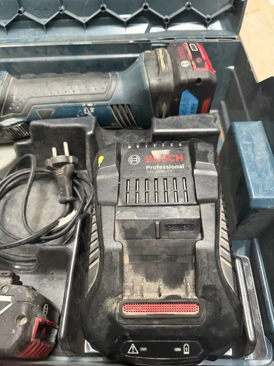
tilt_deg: -55.4
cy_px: 183
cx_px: 137
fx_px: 253
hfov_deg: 56.8
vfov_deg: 71.6
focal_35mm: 24
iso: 640
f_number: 1.78
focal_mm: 6.76
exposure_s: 1/33
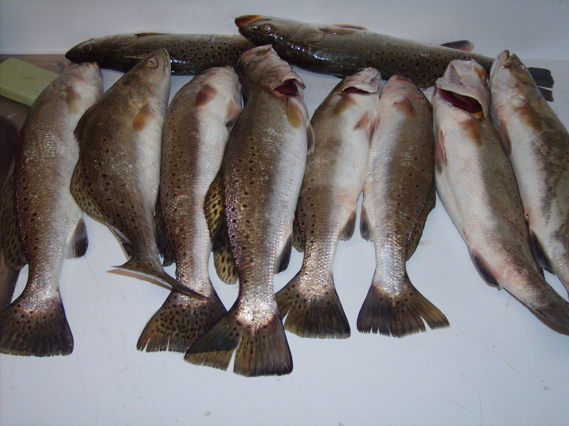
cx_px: 284
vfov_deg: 33.6
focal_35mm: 43
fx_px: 707
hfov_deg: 43.9
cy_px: 213
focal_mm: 7.2
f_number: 3
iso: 100
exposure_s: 1/45
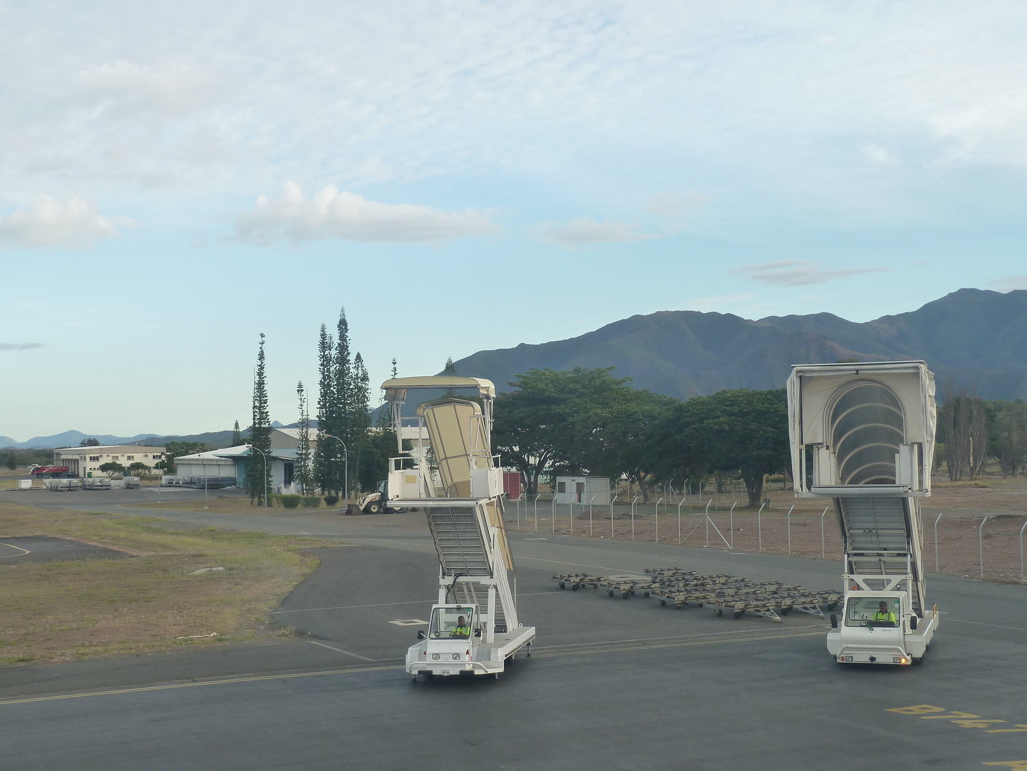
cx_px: 514
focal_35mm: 48
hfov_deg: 39.7
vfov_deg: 30.3
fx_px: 1424
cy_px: 386
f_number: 4
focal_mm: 7.9
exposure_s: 1/160
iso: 125
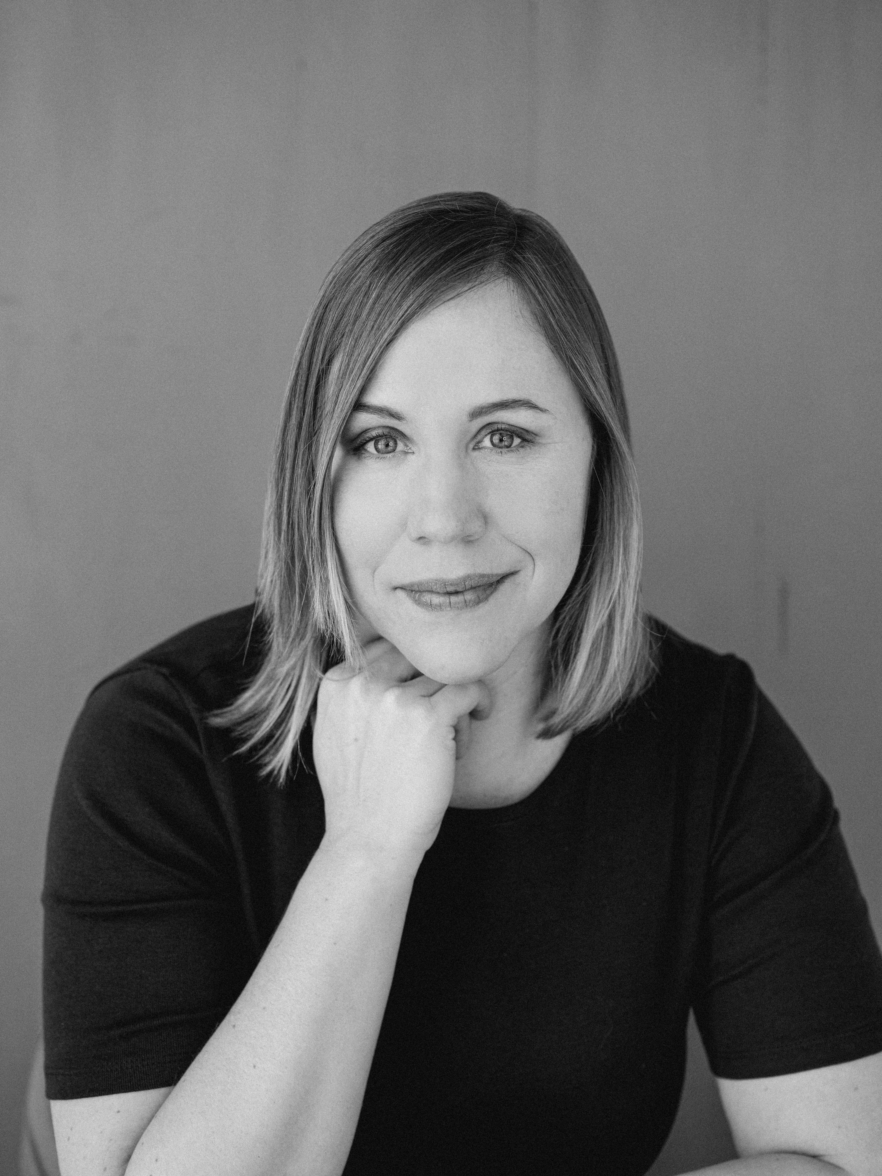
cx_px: 441
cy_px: 588
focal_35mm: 50
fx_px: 1699
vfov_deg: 38.2
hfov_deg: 29.1
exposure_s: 1/250
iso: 800
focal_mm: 63
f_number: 4.5
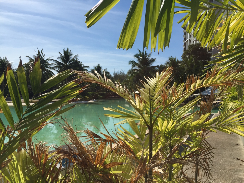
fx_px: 204
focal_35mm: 29
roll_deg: -2.2
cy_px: 92
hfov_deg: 61.7
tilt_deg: +1.4
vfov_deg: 48.2
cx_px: 122
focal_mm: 4.15
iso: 32
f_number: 2.2
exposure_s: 1/4405
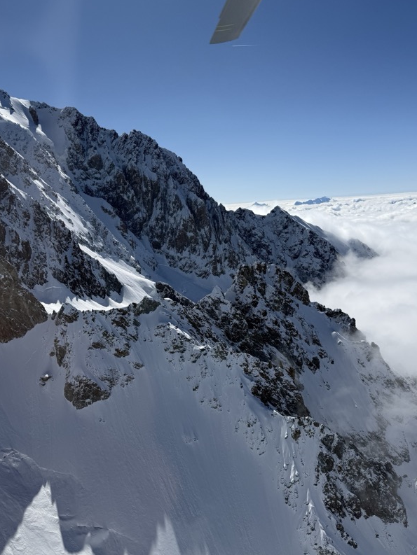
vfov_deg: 58.3
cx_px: 187
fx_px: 498
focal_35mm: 31
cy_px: 253
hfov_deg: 45.4
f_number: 1.78
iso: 80
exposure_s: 1/14286
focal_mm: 6.76
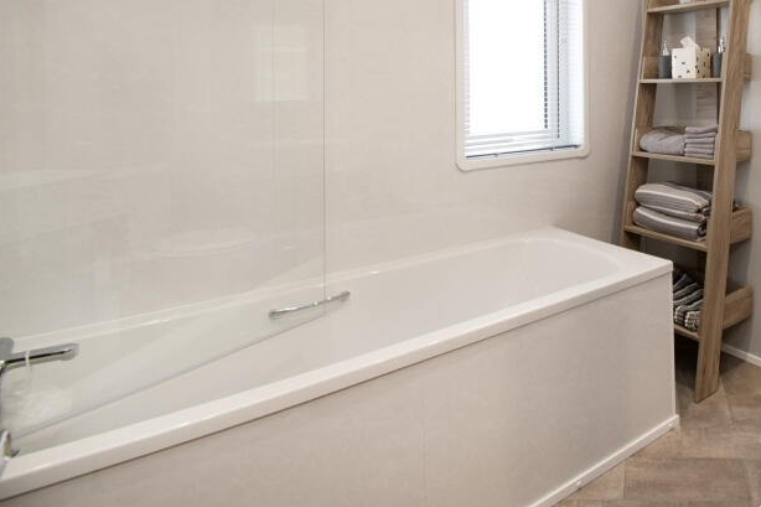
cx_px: 627
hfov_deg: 64.1
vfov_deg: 47.9
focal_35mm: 25
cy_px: 88
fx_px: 528
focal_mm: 10
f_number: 8
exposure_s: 1/10
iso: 320
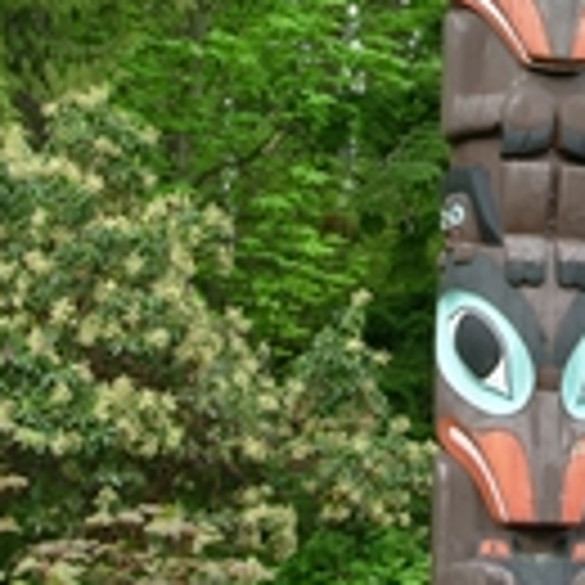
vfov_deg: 13.6
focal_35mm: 127
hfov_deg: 13.6
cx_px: 567
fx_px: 2428
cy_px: 94
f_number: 3.2
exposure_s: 1/102
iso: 50
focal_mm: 8.5
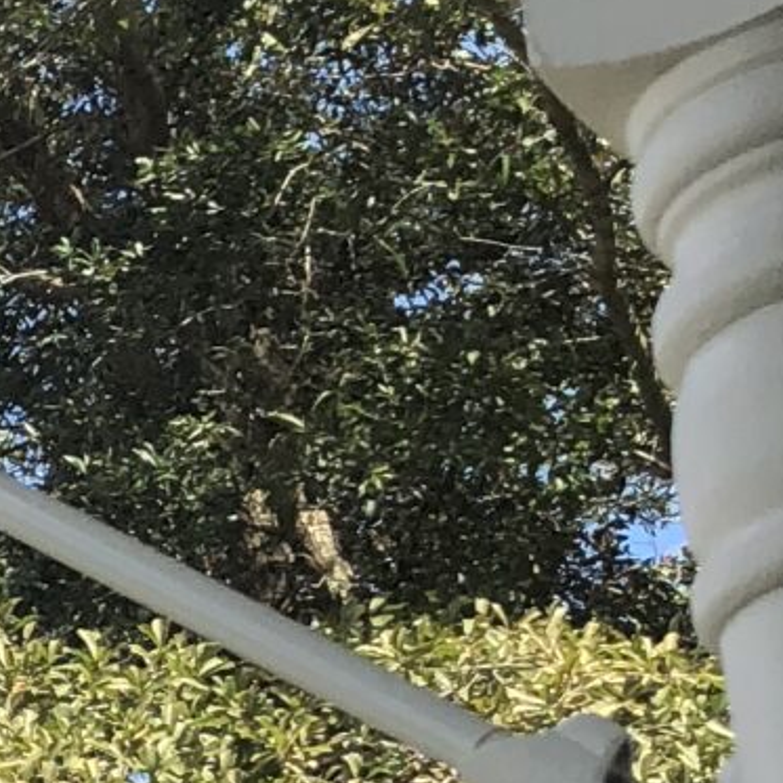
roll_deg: +0.0
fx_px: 4504
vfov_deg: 9.8
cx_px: -1184
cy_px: 859
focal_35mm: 176
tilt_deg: +20.1
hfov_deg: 8.9
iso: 20
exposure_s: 1/1389
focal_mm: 3.99
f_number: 1.8
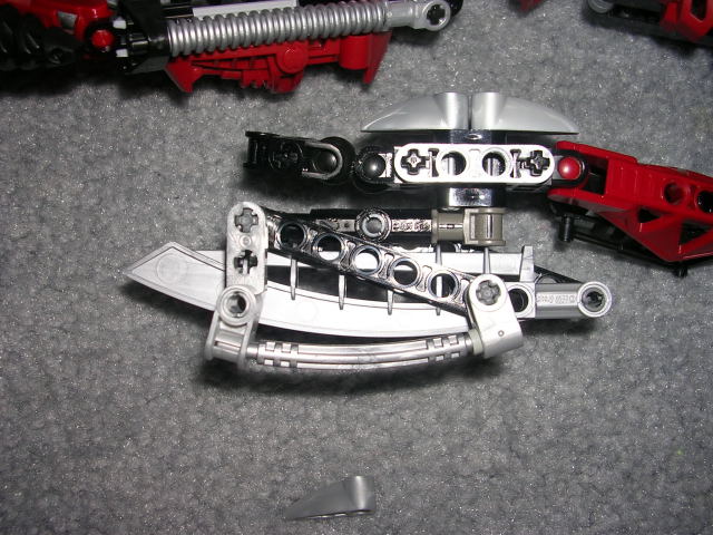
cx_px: 356
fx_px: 783
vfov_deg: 37.7
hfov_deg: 49.0
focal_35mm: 38
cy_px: 268
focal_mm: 5.8
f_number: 2.8
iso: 50
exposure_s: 1/60.1
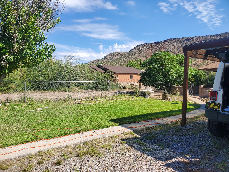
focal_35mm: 26
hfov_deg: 67.3
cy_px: 86
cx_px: 114
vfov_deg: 53.1
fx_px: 172
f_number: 2.4
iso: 50
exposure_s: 1/1287
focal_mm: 4.3
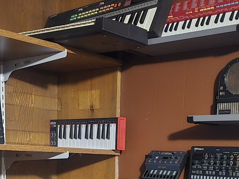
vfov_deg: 19.7
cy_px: 228
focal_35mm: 69
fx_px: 477
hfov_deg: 28.1
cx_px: 134
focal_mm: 6.3
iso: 2000
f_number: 1.7
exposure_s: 1/24
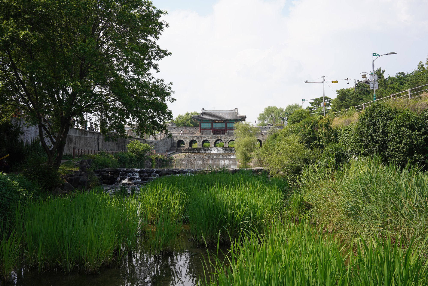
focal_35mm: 35
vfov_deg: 37.9
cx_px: 214
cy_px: 143
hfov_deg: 54.4
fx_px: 416
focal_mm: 35
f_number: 10
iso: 100
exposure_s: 1/100
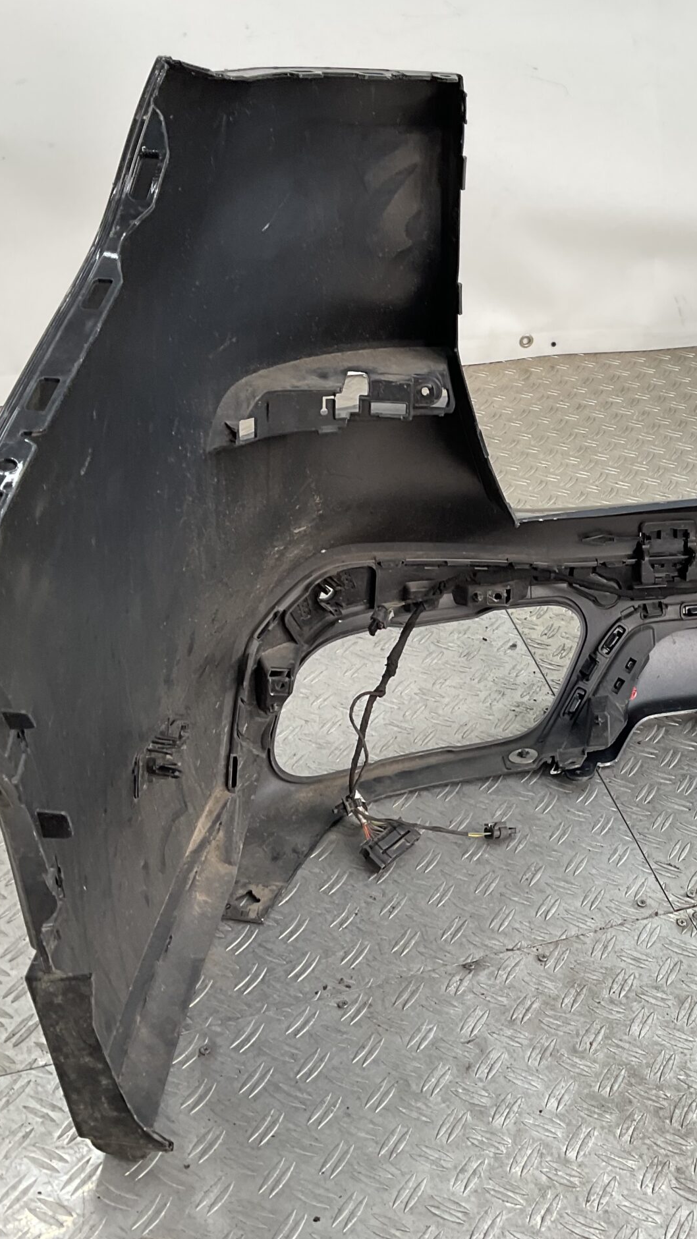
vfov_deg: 47.4
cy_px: 610
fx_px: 1413
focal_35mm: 43
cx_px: 668
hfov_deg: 26.5
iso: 25
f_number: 1.8
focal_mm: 3
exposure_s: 1/120
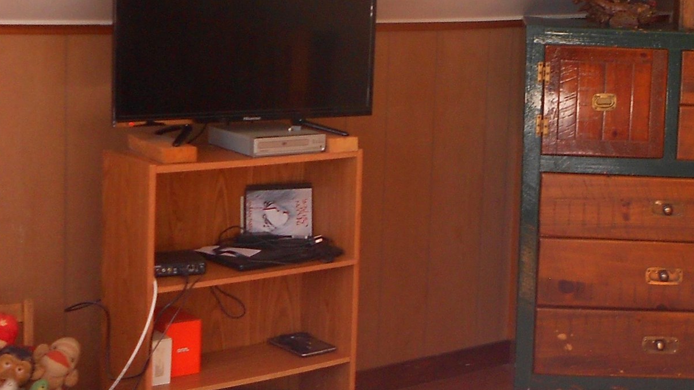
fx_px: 1325
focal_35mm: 72
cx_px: 543
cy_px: 110
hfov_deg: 28.8
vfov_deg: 16.7
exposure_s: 1/50
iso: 80
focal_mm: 4.6
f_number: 3.2
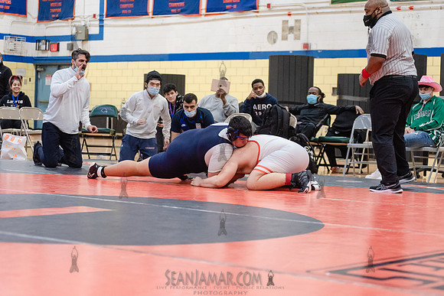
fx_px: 987
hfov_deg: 25.4
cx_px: 222
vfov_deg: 17.1
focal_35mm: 80
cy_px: 148
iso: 4000
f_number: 3.5
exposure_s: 1/400
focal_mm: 80
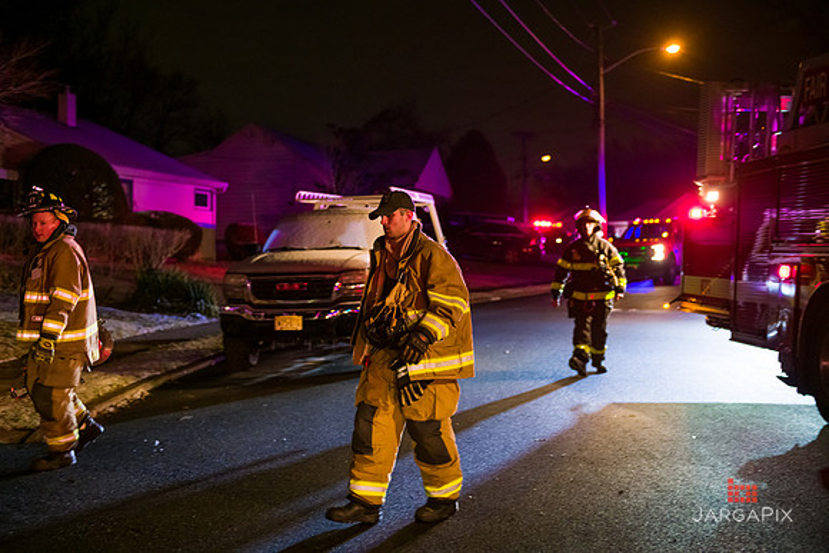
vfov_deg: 28.1
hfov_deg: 41.1
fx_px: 1106
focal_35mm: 48
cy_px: 276
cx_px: 414
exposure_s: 1/125
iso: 1600
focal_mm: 48
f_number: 3.5
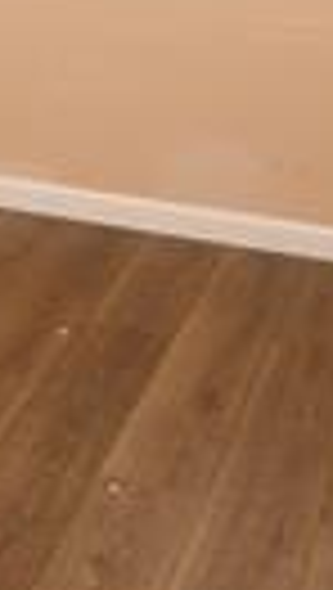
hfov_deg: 12.7
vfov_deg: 21.9
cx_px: -112
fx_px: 1440
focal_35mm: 92
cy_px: -63
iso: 1000
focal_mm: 24
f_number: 11
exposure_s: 1/200
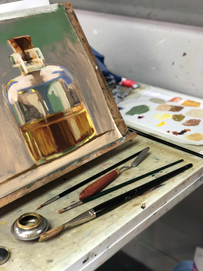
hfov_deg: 28.0
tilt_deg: -26.4
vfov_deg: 36.8
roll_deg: +2.0
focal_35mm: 52
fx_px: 407
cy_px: 136
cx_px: 102
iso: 80
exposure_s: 1/33
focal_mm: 6
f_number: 2.4
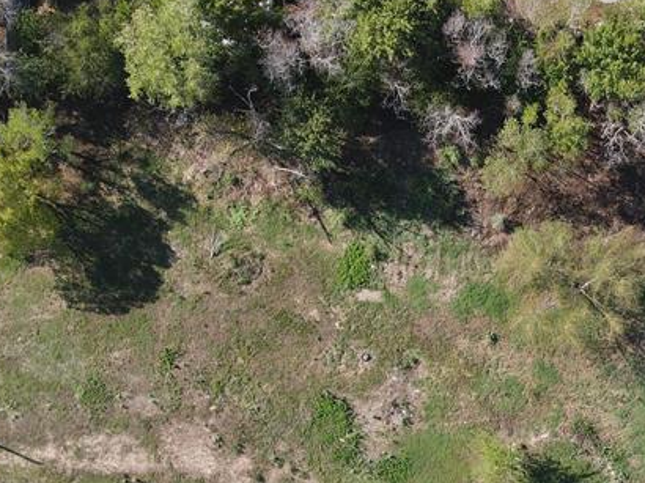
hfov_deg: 31.8
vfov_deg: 23.6
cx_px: 458
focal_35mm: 60
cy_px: 459
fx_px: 1117
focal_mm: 4.5
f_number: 2.8
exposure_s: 1/250
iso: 100
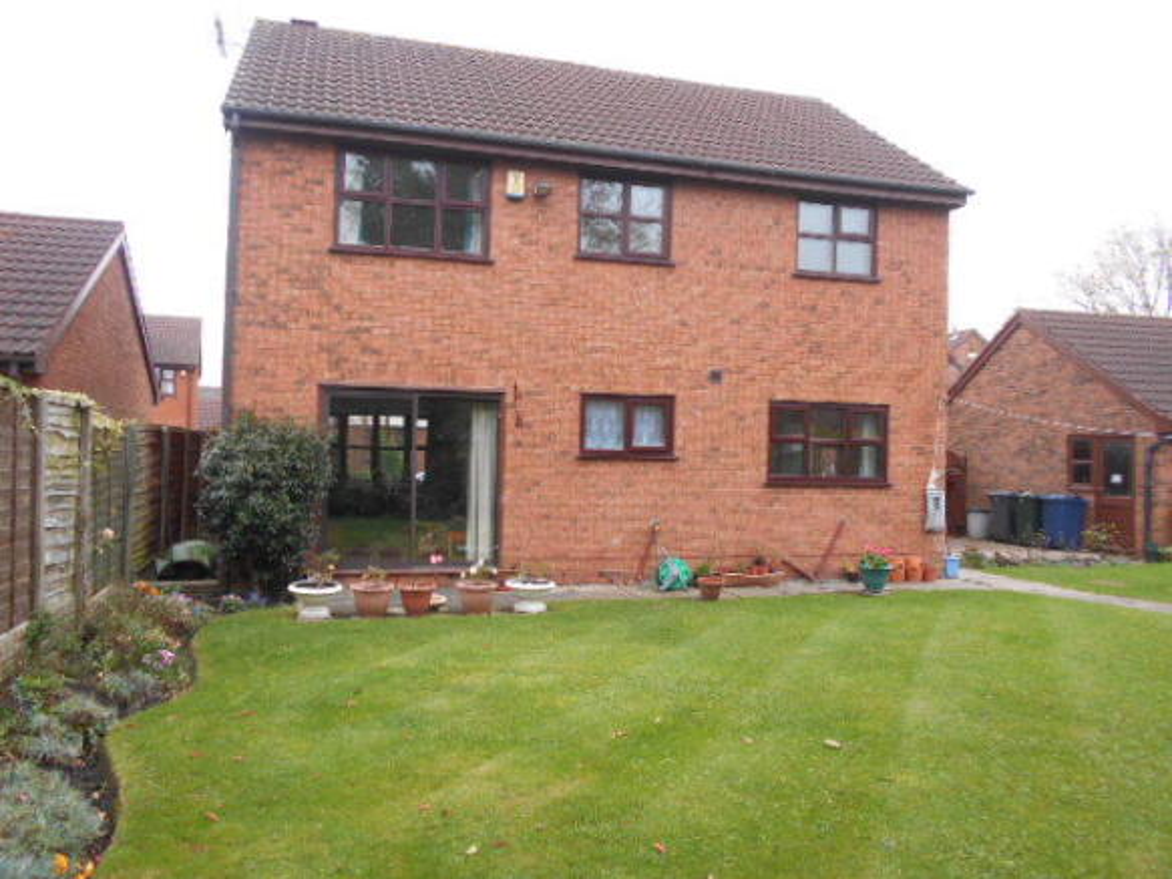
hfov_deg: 67.3
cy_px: 440
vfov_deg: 53.0
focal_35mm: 26
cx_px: 586
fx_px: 880
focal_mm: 4.6
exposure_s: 1/30
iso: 100
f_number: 3.2
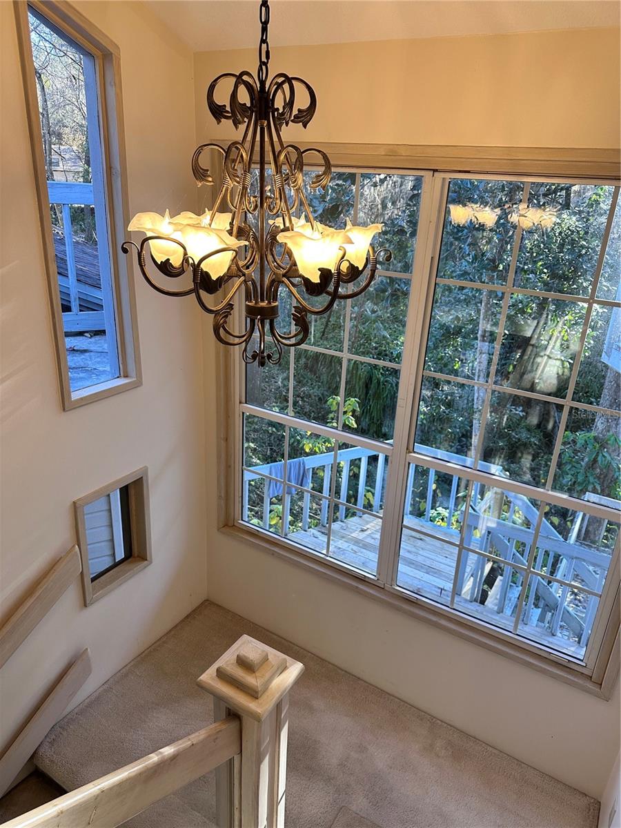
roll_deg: -4.0
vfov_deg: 71.6
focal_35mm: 24
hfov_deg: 56.8
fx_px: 574
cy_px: 414
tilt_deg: -21.6
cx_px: 310
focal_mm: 6.86
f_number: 1.78
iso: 125
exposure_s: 1/120
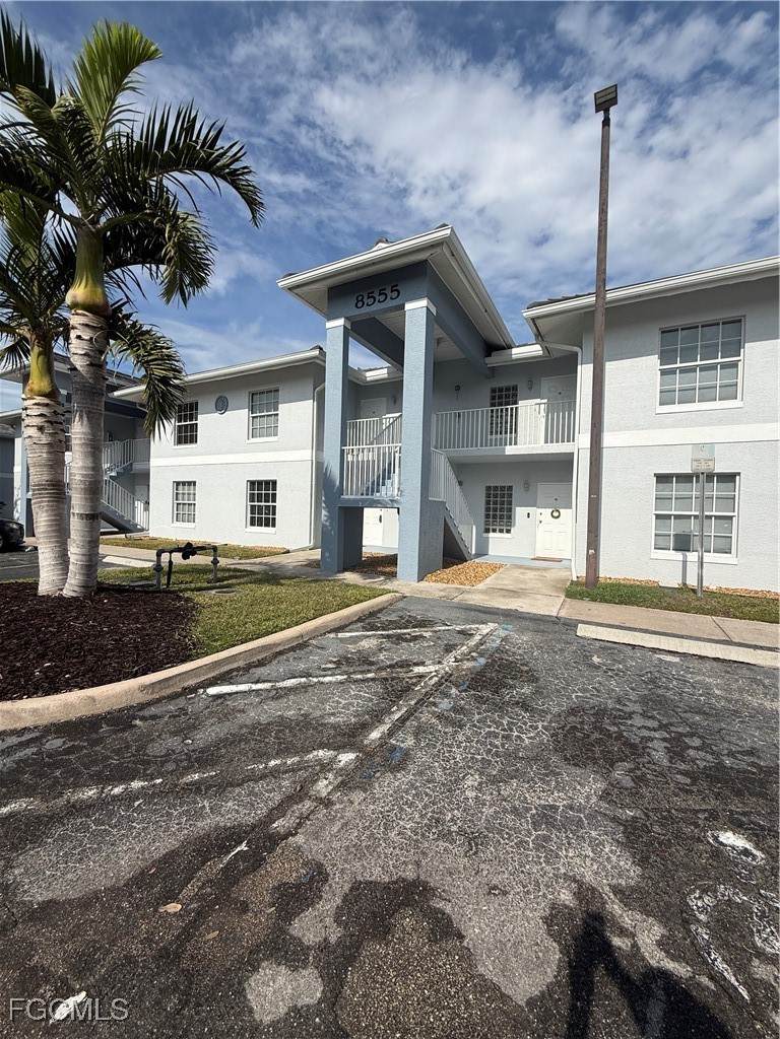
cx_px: 390
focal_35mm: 14
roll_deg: -1.8
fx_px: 421
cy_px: 520
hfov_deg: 85.7
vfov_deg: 102.1
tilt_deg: -0.4
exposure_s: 1/3891
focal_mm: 2.22
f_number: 2.2
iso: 50
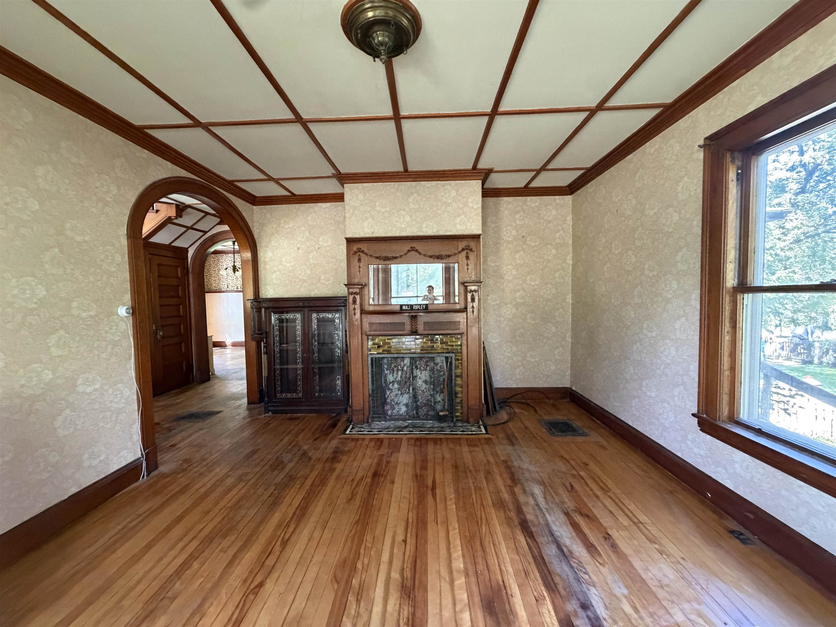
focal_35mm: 14
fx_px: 338
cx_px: 418
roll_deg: +1.4
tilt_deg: -3.4
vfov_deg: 85.7
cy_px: 314
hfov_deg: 102.1
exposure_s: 1/60
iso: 640
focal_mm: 2.22
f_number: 2.2
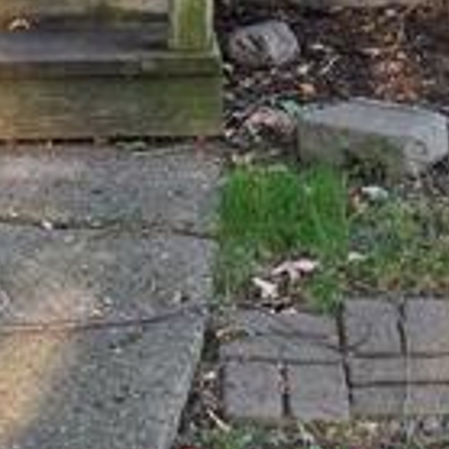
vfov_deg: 10.4
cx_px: -13
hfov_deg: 11.5
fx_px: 2201
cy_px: -536
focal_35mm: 150
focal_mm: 6.3
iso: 32
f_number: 1.7
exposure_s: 1/180
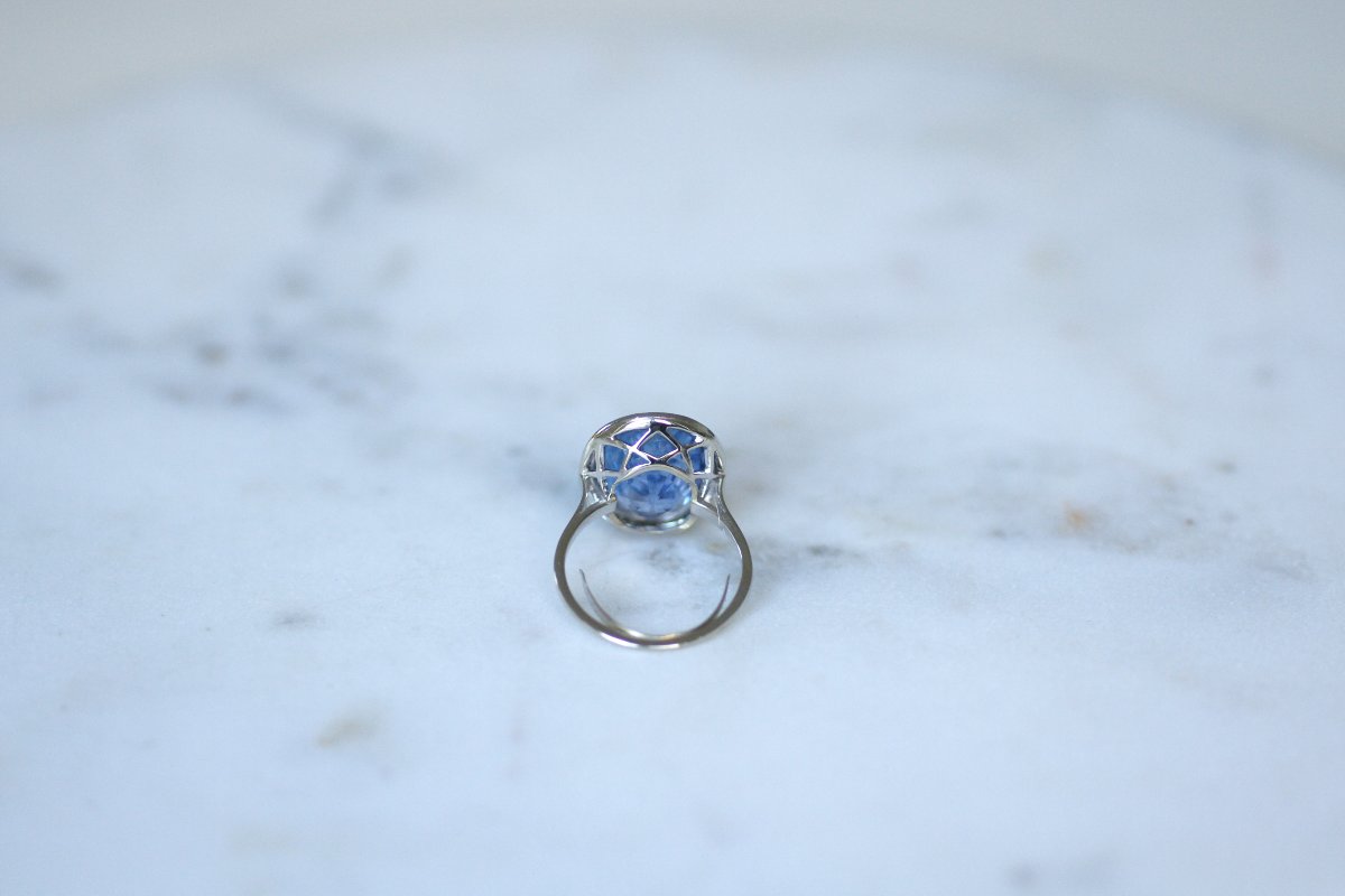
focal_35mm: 105
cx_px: 672
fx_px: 3923
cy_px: 448
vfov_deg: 13.0
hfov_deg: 19.5
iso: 500
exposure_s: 1/125
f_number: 2.8
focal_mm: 70
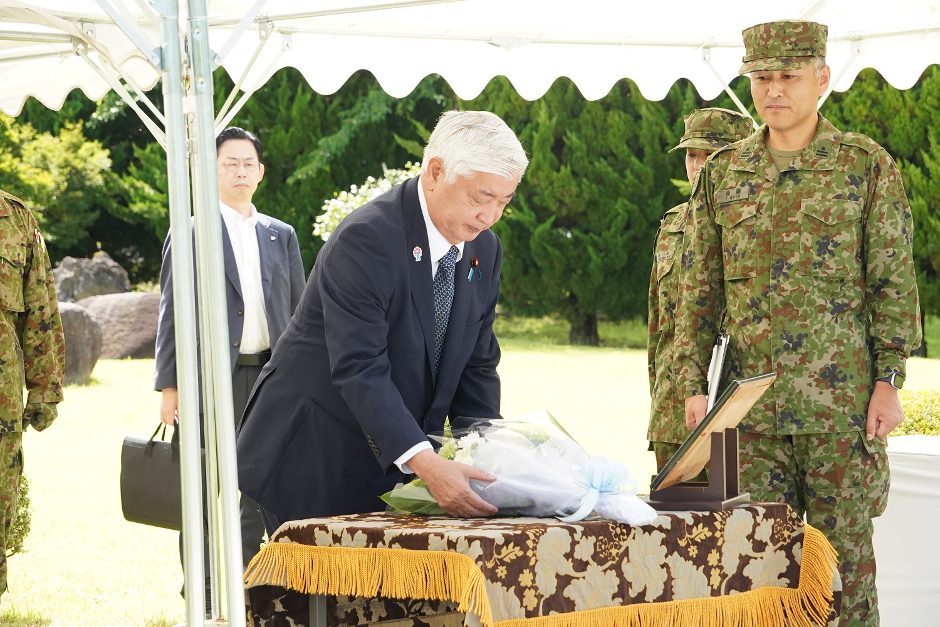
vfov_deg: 11.1
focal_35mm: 123
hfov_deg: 16.7
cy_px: 314
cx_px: 470
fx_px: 3211
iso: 1600
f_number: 7.1
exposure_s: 1/640
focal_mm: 82
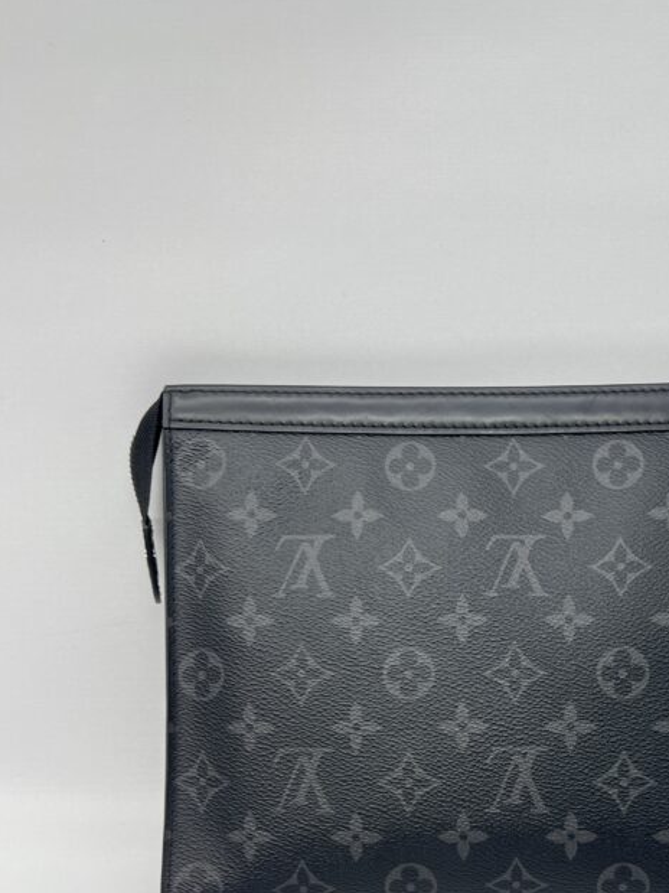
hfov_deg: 32.9
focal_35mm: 43
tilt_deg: -35.9
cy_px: 641
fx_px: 1108
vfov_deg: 42.8
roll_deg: +2.0
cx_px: 506
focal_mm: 5.7
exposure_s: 1/100
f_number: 1.5
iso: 32
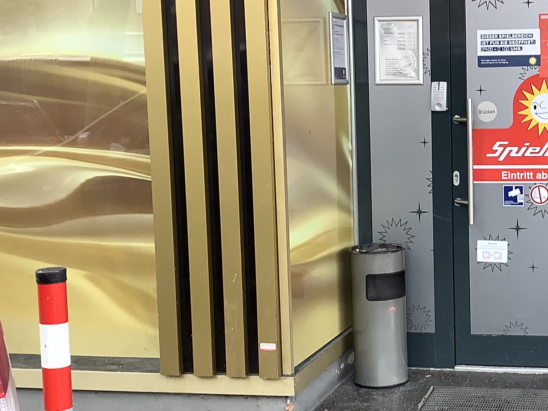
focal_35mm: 67
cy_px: 226
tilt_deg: -8.3
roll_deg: +0.6
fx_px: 1061
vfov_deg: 21.9
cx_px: 495
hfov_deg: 27.9
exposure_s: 1/60
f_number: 2.4
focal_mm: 3.3
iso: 80
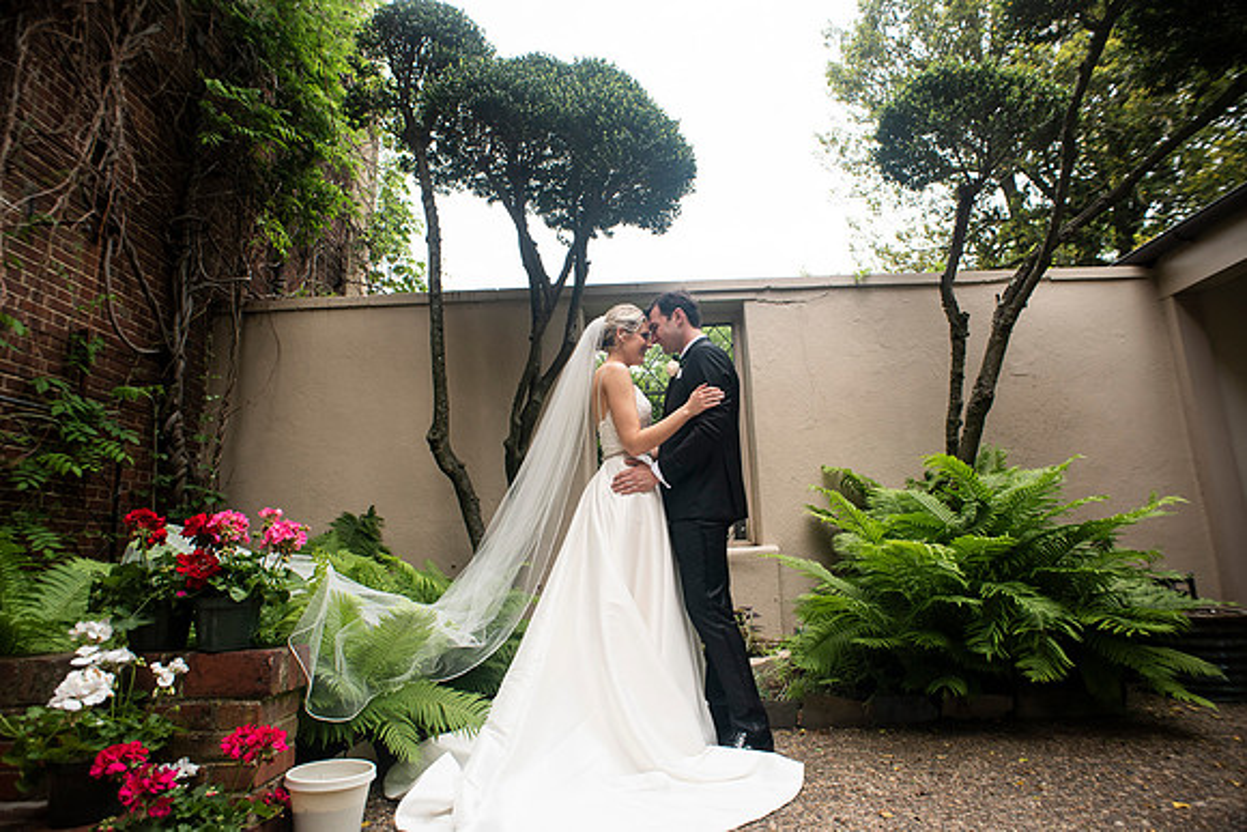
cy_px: 416
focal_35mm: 20
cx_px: 624
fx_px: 693
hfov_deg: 84.0
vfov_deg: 62.0
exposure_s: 1/160
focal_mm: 20
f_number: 3.5
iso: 400
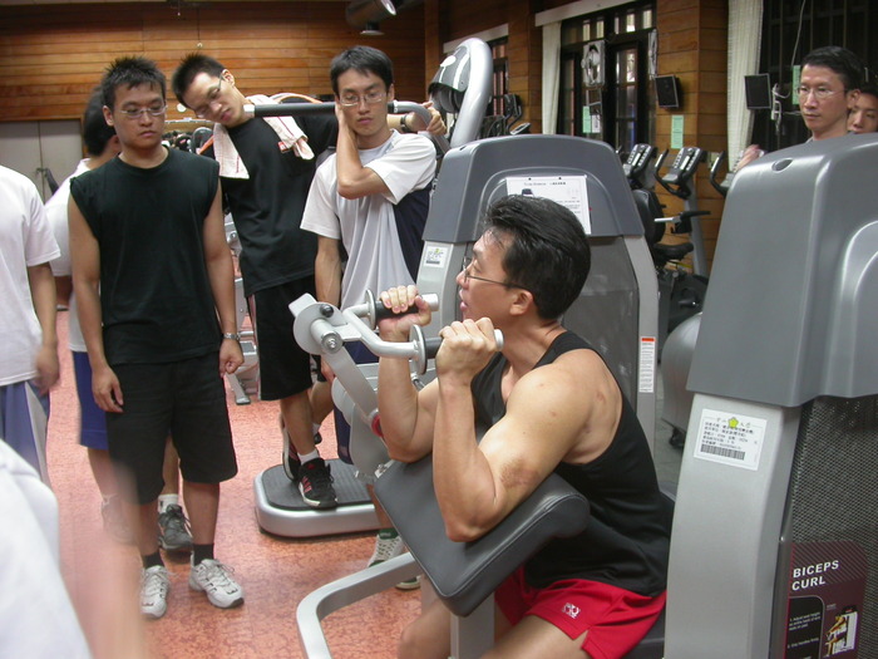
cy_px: 330
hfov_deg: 49.0
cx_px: 439
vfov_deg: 37.7
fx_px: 964
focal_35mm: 38
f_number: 2.6
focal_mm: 7.85
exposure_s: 1/13.2
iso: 100
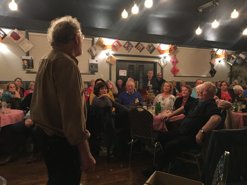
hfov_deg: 61.7
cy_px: 92
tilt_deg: -1.2
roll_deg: -1.9
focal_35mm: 29
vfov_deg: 48.2
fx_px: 207
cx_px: 124
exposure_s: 1/17
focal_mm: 4.15
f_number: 2.2
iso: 250
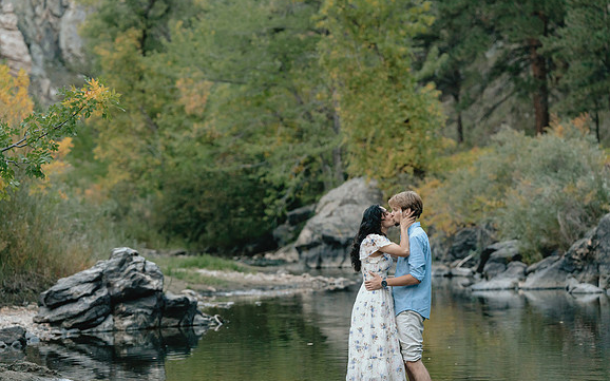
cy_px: 181
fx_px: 2161
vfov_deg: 10.1
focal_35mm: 130
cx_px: 305
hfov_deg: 16.1
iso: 1000
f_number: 3.5
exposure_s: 1/200
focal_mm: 127
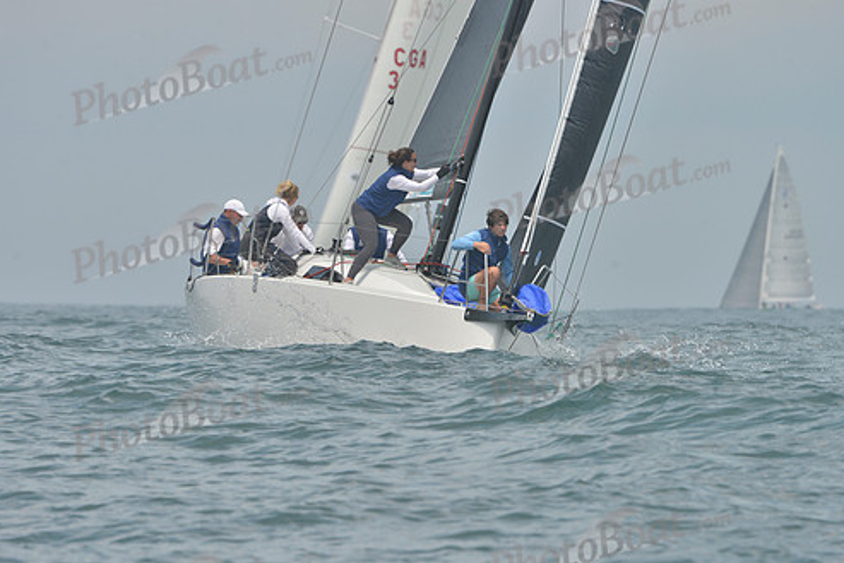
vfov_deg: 2.9
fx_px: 11045
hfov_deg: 4.4
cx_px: 402
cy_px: 304
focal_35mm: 471
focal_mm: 400
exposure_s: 1/800
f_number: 9
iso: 280
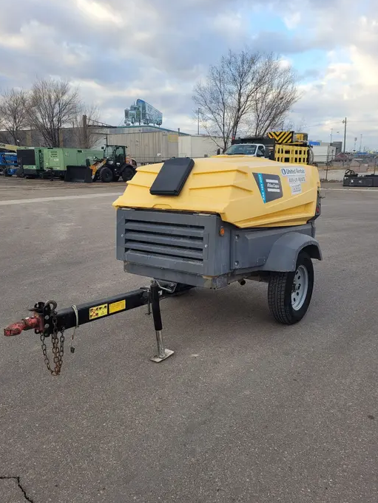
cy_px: 251
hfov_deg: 49.8
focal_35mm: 28
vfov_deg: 63.4
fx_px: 408
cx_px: 185
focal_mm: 5.4
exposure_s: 1/335
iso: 40
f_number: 1.8
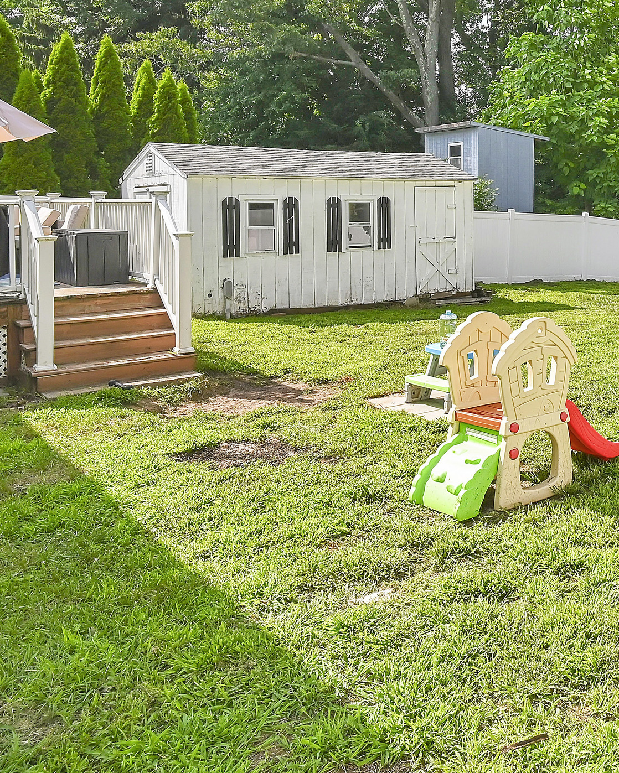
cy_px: 219
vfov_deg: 52.4
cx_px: 669
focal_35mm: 33
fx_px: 756
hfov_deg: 37.7
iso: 800
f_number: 8
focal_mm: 16
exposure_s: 1/1000
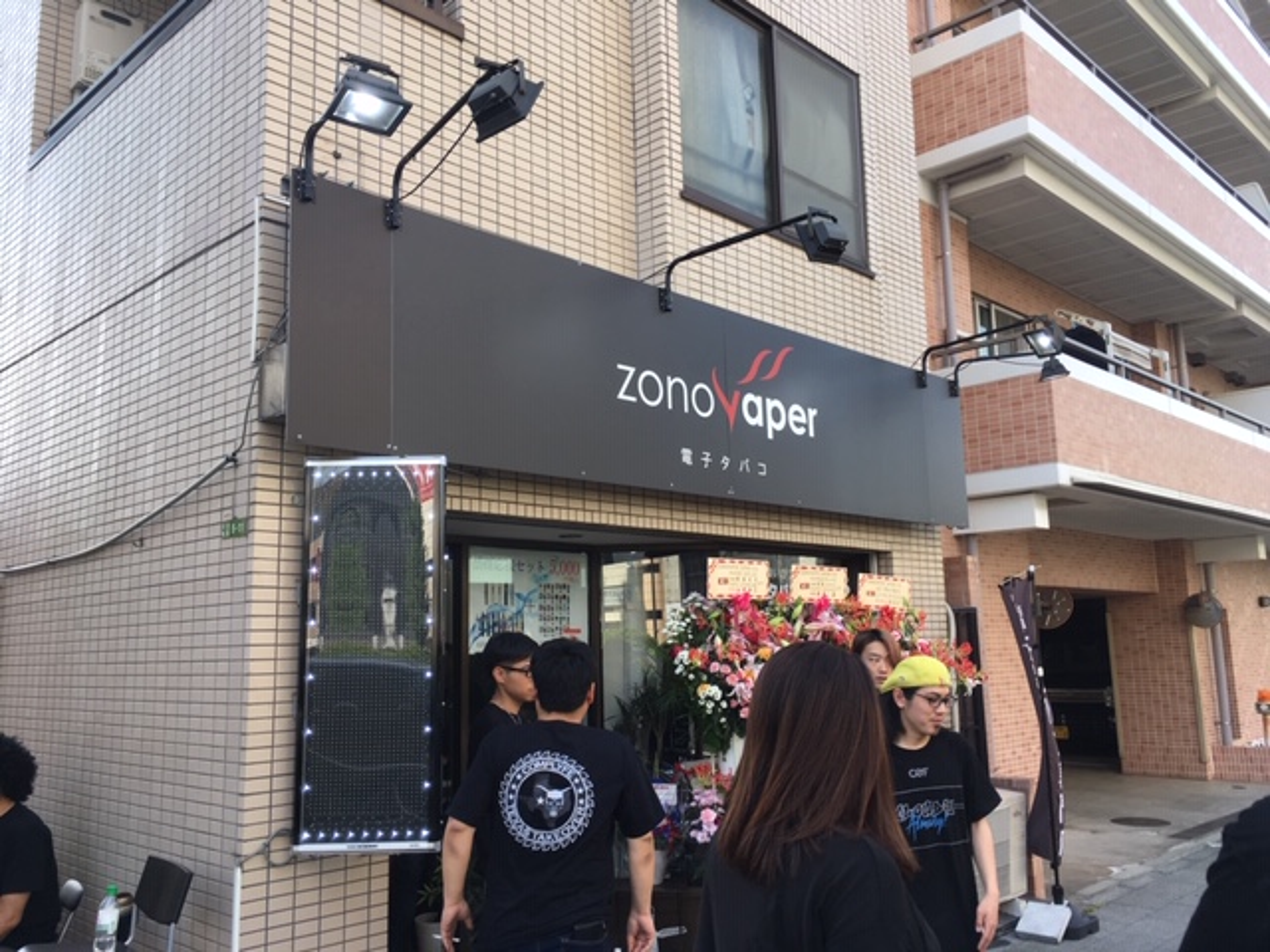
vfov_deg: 48.2
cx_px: 635
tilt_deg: +9.5
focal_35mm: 29
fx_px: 1064
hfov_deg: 61.7
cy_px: 476
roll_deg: +1.7
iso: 25
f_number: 2.2
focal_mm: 4.15
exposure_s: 1/223
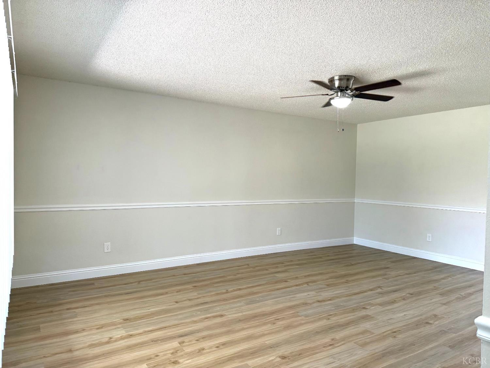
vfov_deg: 56.8
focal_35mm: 24
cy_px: 184
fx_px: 340
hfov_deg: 71.6
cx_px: 245
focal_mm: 6.76
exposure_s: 1/102
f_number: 1.78
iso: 200
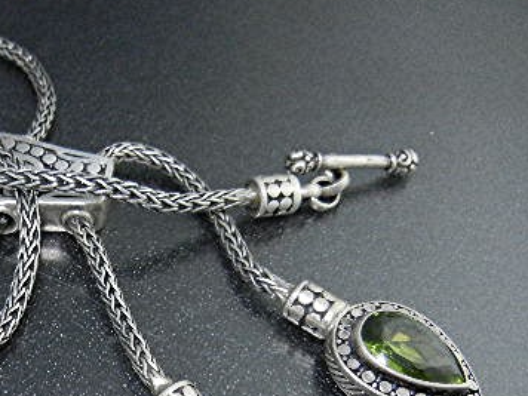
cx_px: 59
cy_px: 346
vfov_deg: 26.3
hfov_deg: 33.8
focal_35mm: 54
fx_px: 824
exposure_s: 1/30
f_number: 7
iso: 800
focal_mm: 5.4
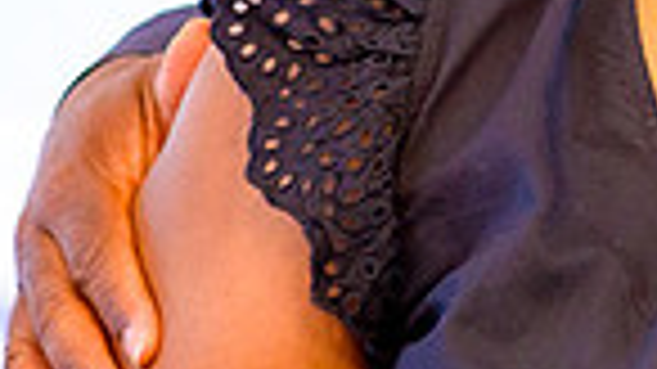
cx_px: 1184
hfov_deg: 3.7
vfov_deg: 2.1
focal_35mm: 575
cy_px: -177
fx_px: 10013
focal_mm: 105
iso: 2000
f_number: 2.2
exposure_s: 1/125
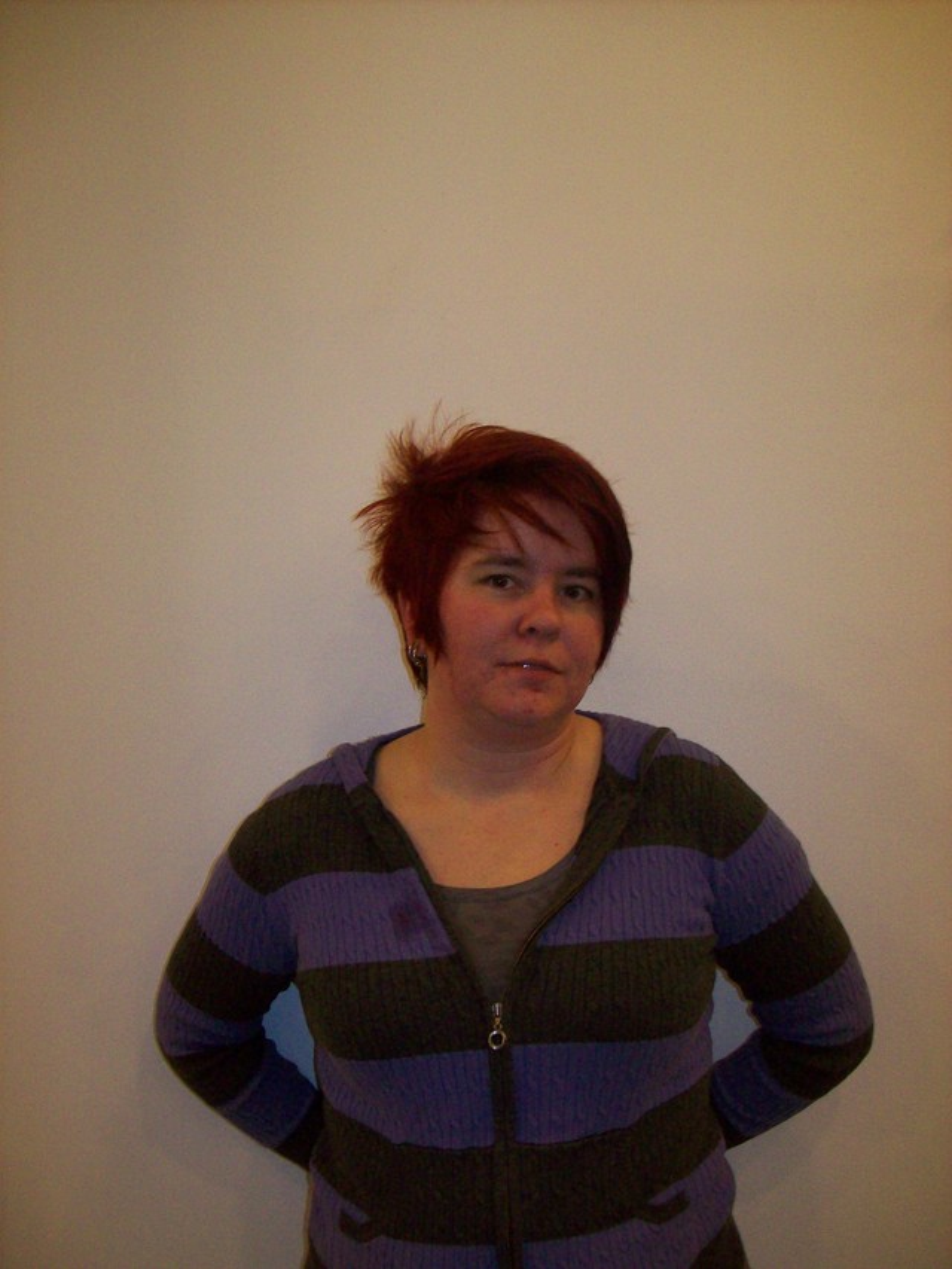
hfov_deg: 39.7
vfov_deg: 51.3
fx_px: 1320
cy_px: 634
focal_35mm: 36
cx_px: 476
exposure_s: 1/64
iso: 200
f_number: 2.7
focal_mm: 6
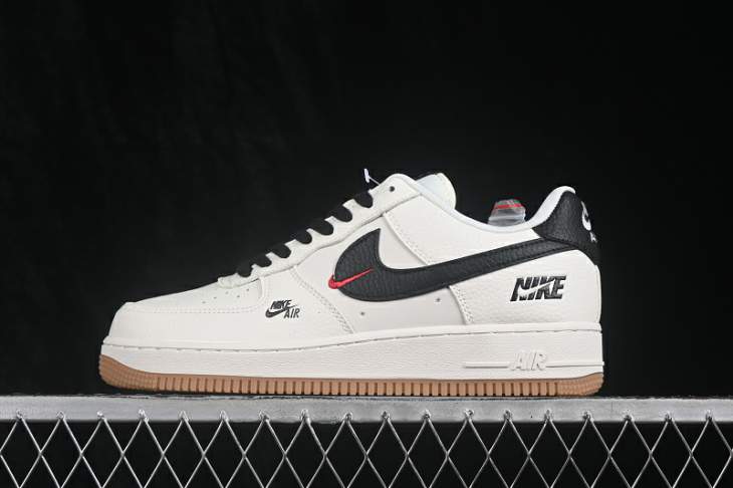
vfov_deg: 18.2
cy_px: 244
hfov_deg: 27.0
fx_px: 1526
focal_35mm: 75
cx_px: 366
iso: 160
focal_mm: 50
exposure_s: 1/80
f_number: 8
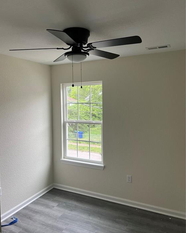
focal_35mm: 28
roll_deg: +2.0
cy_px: 107
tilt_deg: +0.0
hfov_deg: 51.5
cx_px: 90
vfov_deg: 62.1
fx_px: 193
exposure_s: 1/120
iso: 125
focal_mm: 5.7
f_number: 1.5
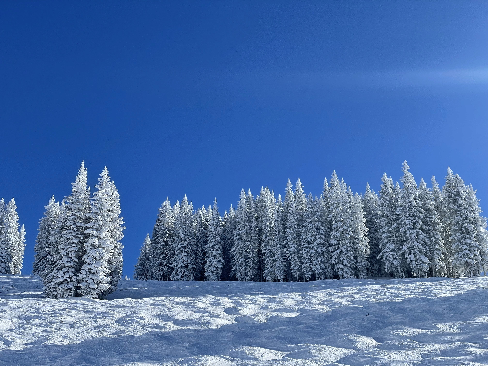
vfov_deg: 28.0
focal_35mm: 52
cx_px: 244
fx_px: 733
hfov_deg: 36.8
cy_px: 183
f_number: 2
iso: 25
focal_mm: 6
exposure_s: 1/2083
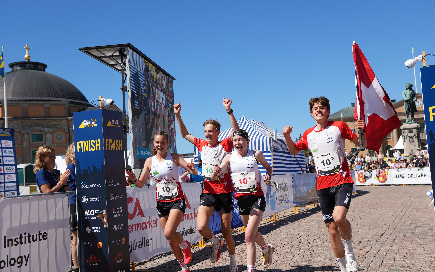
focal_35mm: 42
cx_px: 217
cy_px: 135
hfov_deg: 47.7
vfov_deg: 30.9
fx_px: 492
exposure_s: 1/2000
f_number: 4
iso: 125
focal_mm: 27
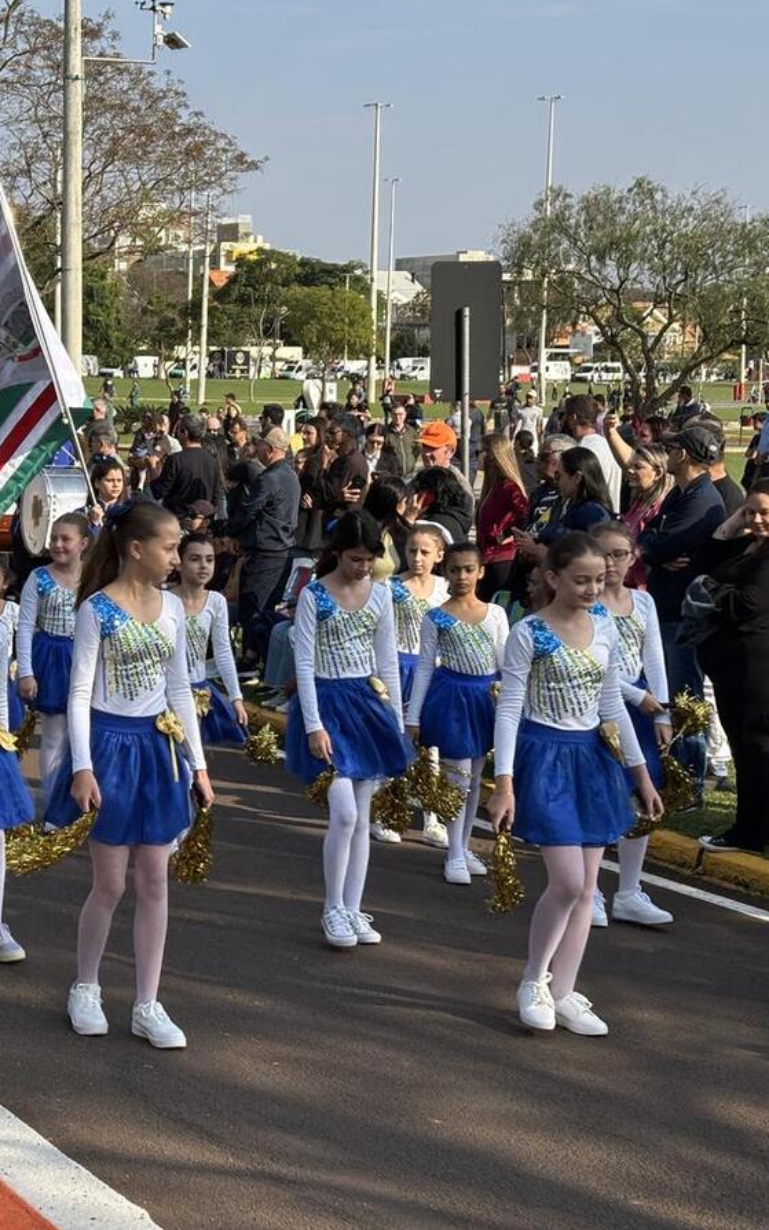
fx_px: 2481
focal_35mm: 74
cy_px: 612
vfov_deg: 27.8
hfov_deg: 17.2
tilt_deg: -5.7
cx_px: -22
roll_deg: -0.2
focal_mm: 5.96
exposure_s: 1/1103
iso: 32
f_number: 1.6
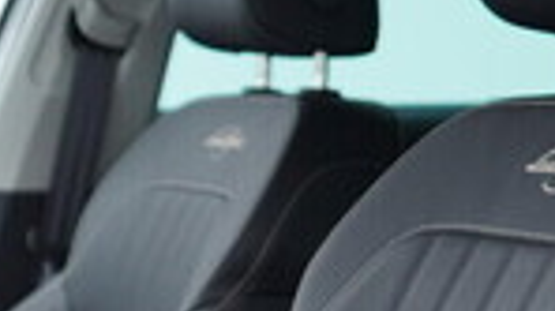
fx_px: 2059
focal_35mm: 140
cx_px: -169
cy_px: 560
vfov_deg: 8.3
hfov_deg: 14.7
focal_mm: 24
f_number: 2.8
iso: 125
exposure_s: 1/40
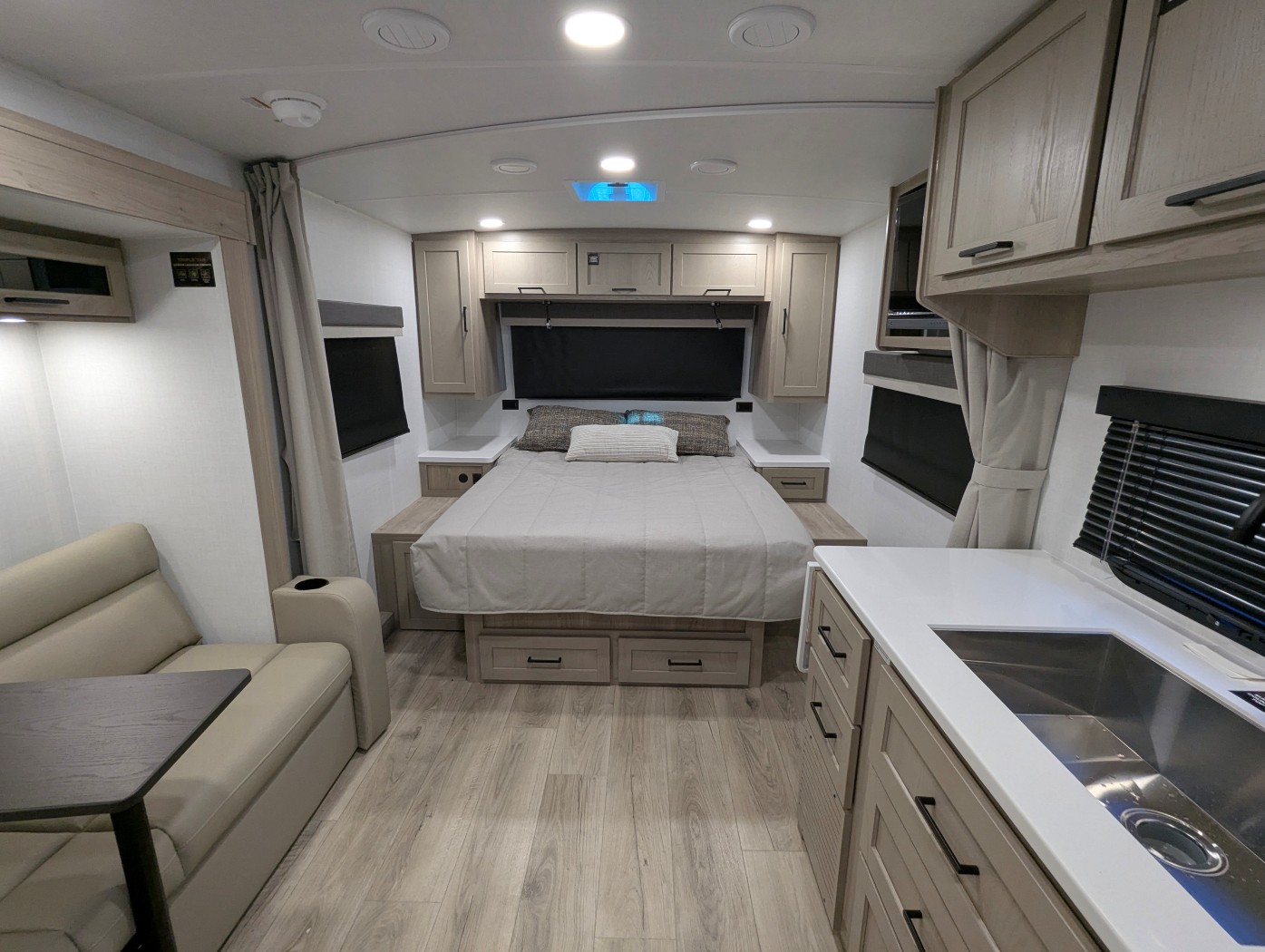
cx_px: 632
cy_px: 476
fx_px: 585
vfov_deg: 78.2
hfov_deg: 94.4
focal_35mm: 16
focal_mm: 2.35
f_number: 2.2
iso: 91
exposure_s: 1/34.4
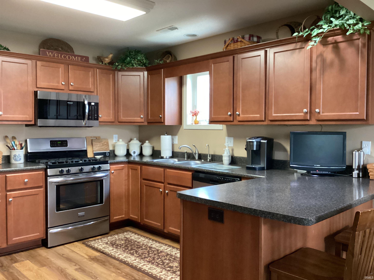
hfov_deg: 58.4
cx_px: 187
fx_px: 335
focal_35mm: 31
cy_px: 140
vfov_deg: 45.4
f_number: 2.4
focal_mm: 3.3
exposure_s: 1/40
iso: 400
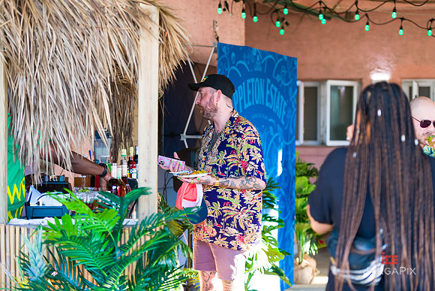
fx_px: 1112
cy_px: 146
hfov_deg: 22.1
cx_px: 218
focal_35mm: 92
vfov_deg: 14.9
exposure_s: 1/160
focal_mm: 92
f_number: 3.2
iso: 640
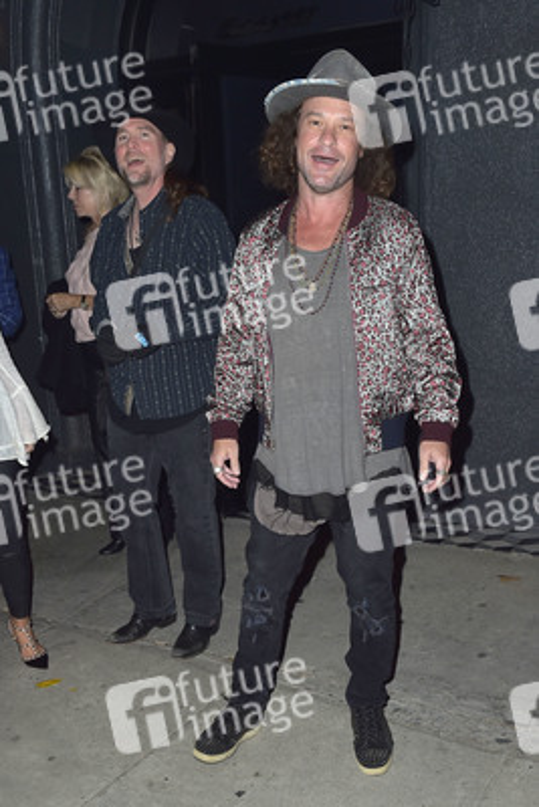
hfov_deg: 41.1
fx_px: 718
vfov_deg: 58.7
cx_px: 270
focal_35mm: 32
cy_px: 404
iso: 400
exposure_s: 1/250
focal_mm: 32
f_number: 6.3
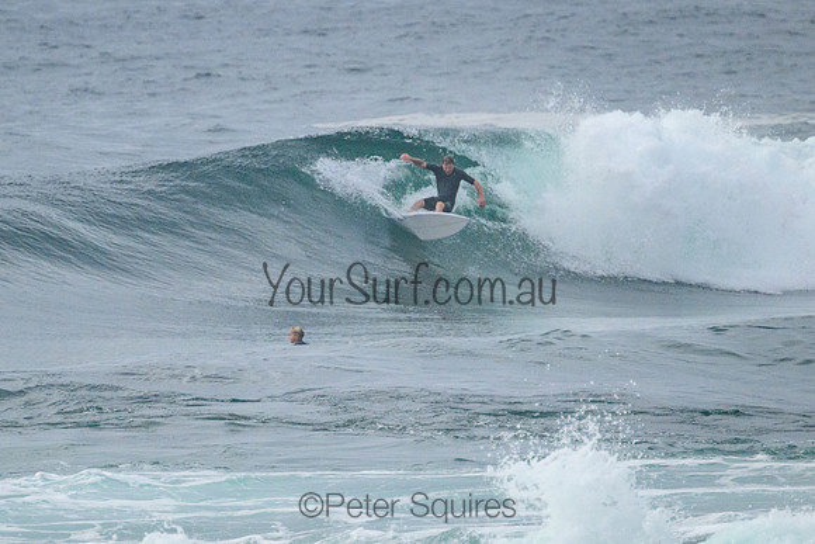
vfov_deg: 1.3
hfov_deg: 1.9
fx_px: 24900
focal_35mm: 1100
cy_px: 242
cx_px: 358
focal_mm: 800
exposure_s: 1/2000
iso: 2200
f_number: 11
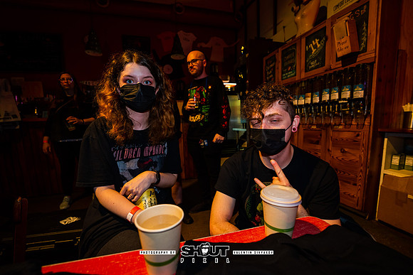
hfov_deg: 104.2
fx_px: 161
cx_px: 206
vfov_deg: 81.2
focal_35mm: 14
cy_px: 138
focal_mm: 14
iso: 1250
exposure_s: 1/50
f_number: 2.8
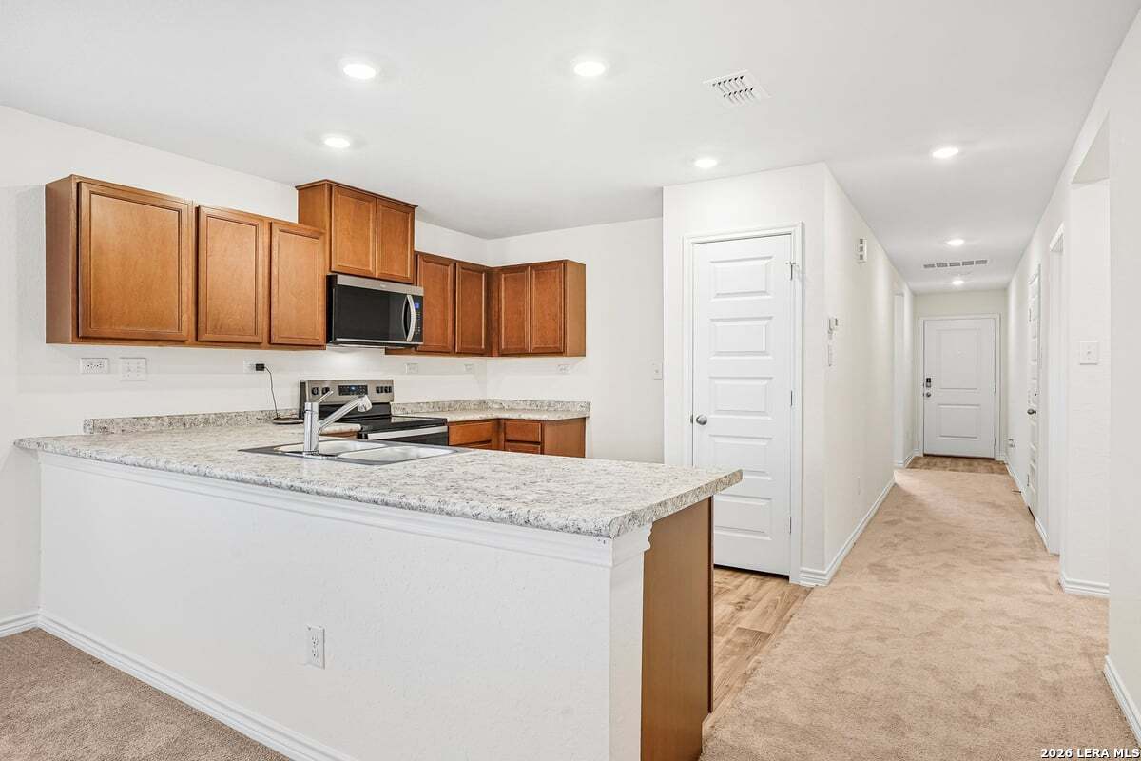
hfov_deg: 84.0
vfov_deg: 61.9
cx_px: 570
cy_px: 380
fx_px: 634
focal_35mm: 20
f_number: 8
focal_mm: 20
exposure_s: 1/10
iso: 400
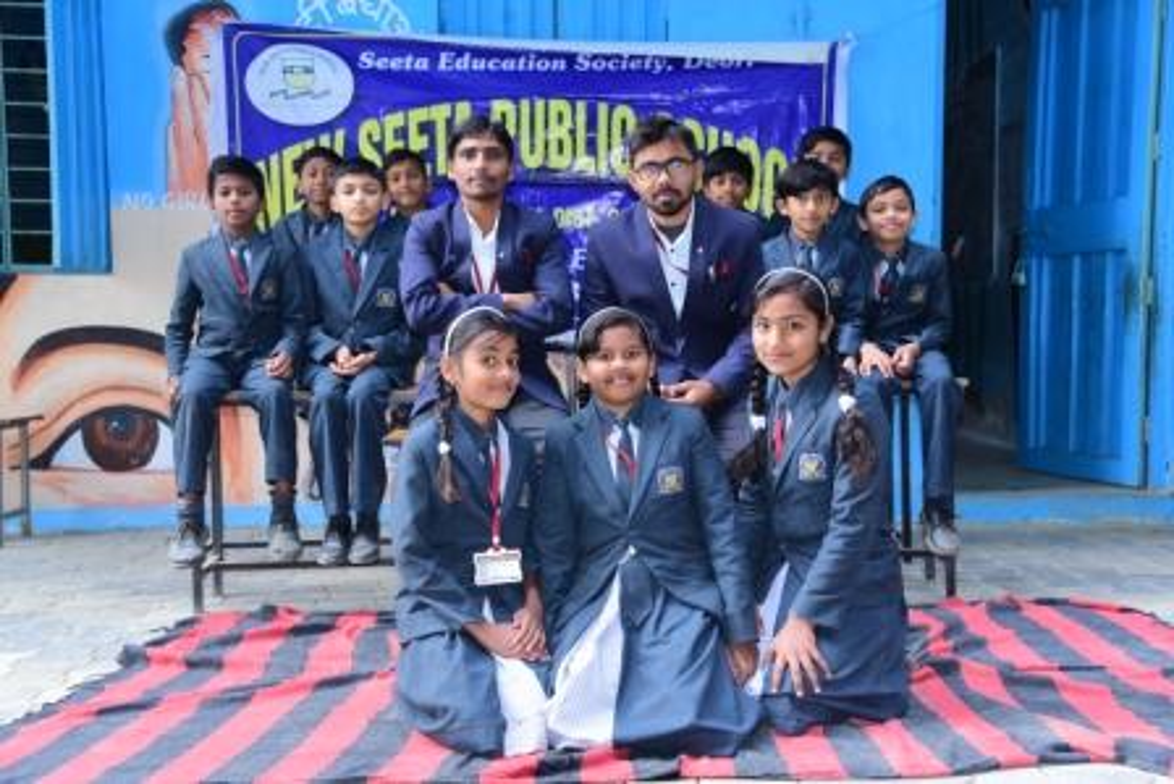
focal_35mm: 48
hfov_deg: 41.1
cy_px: 392
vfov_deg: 28.1
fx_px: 1566
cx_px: 587
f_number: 5.6
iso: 320
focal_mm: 48
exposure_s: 1/125
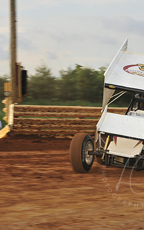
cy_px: 115
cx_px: 137
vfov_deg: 12.9
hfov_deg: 8.1
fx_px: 1018
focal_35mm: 162
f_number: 9
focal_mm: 105
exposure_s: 1/320
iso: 500
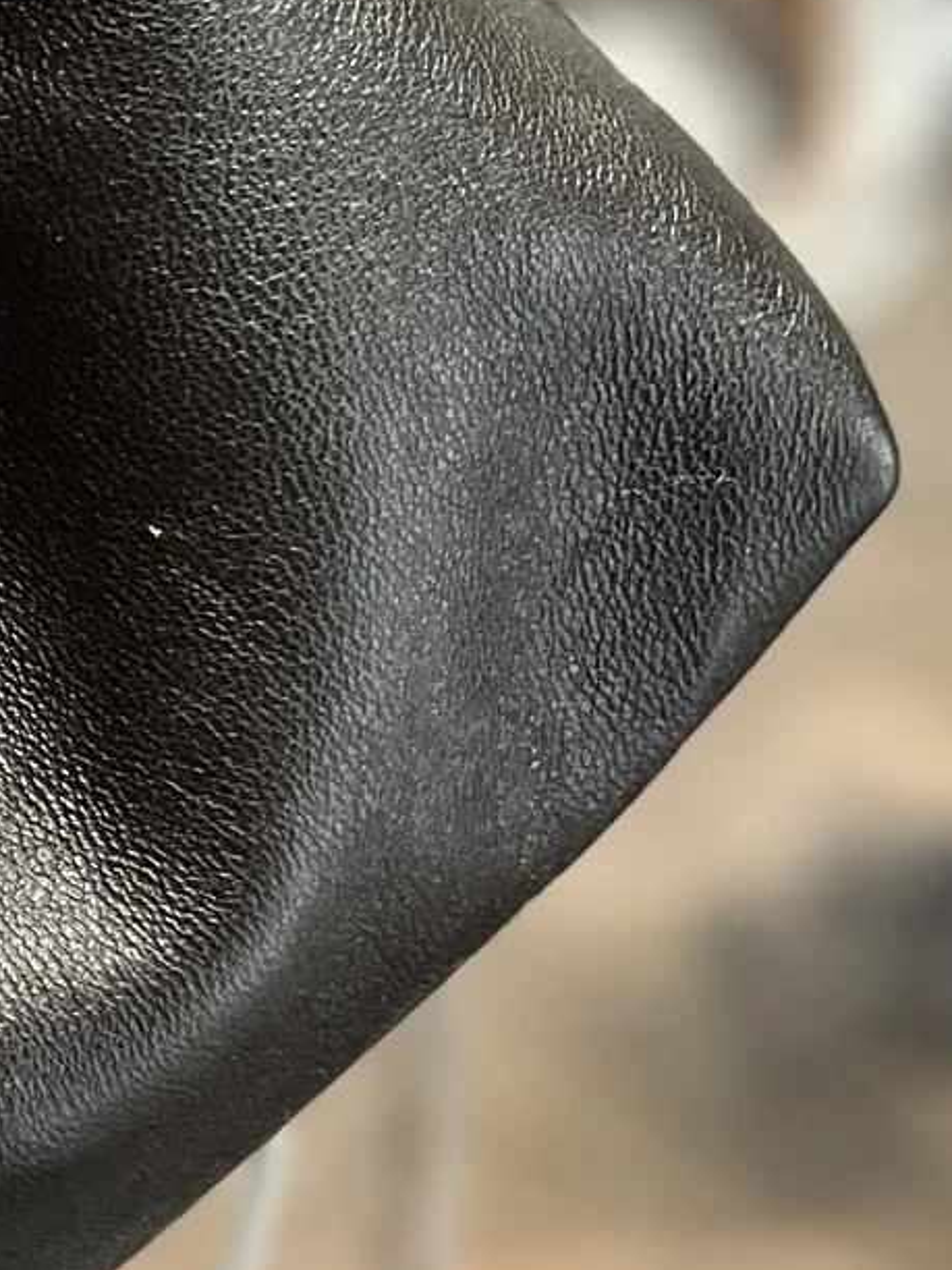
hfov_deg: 14.6
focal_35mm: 90
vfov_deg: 21.8
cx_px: -693
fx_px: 3300
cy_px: 605
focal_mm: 5.1
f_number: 1.6
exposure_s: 1/50
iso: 400
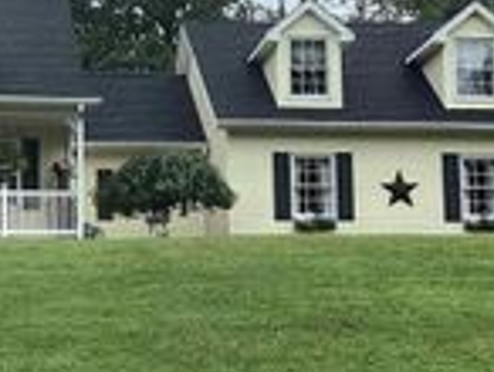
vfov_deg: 14.0
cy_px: 194
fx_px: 1515
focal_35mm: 106
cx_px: 24
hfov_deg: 18.1
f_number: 2.4
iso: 25
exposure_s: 1/337
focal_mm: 3.3
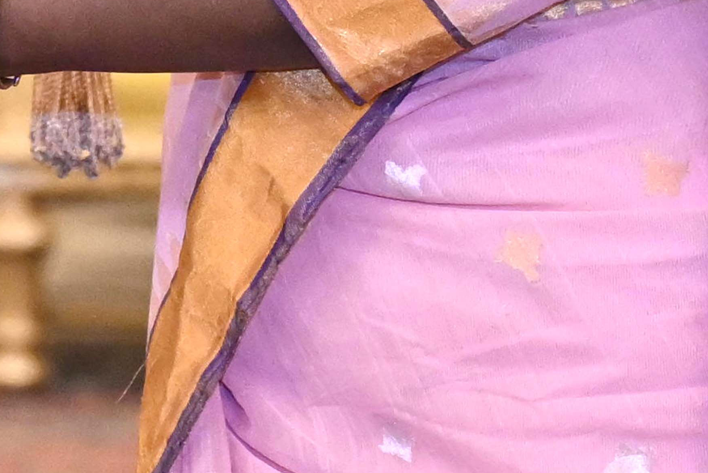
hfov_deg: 6.2
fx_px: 6491
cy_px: -589
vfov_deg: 4.1
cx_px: -378
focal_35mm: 330
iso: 2500
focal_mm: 70
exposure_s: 1/125
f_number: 3.2
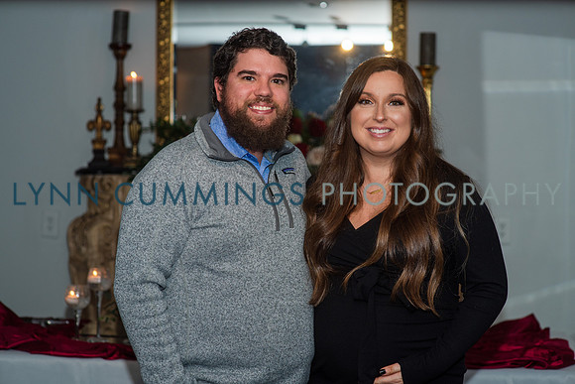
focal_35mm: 85
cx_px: 288
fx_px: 1358
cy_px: 192
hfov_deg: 23.9
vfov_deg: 16.1
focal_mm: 85
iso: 250
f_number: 3.5
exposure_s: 1/200
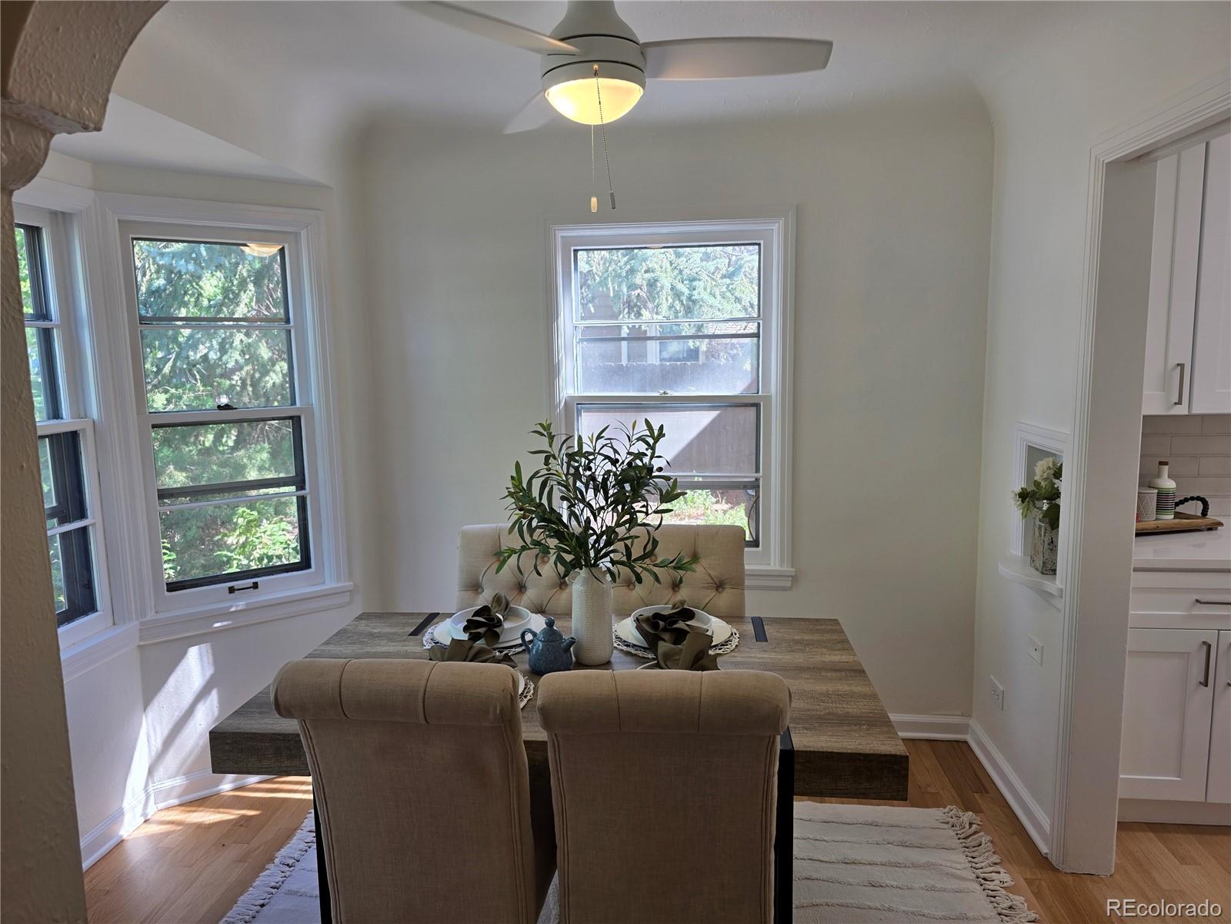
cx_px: 616
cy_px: 462
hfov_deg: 73.9
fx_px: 818
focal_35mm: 23
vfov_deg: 58.9
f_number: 1.7
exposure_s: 1/120
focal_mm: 6.3
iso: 40
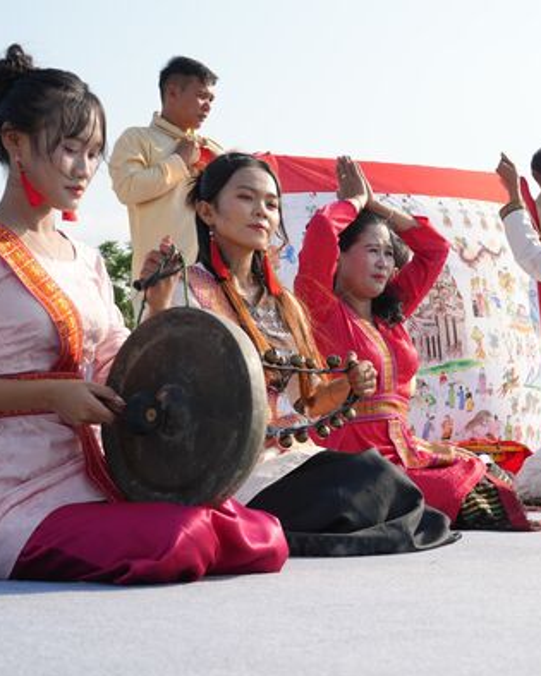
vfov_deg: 26.1
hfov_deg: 20.9
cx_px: 368
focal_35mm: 73
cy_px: 342
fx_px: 1462
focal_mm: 34
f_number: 5
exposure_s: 1/500
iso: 100
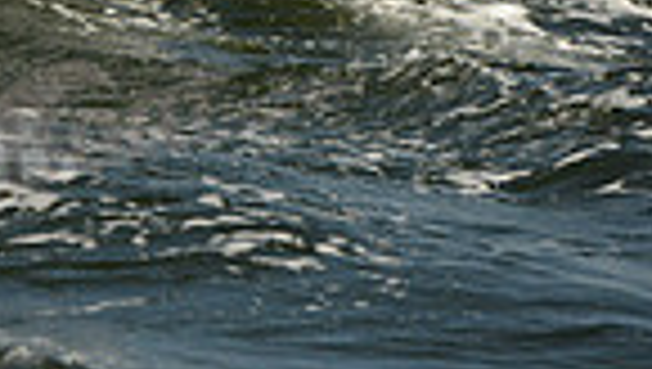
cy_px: -475
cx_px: -517
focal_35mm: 669
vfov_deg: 1.8
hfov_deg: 3.2
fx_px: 11581
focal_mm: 160
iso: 500
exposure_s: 1/1000
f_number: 8
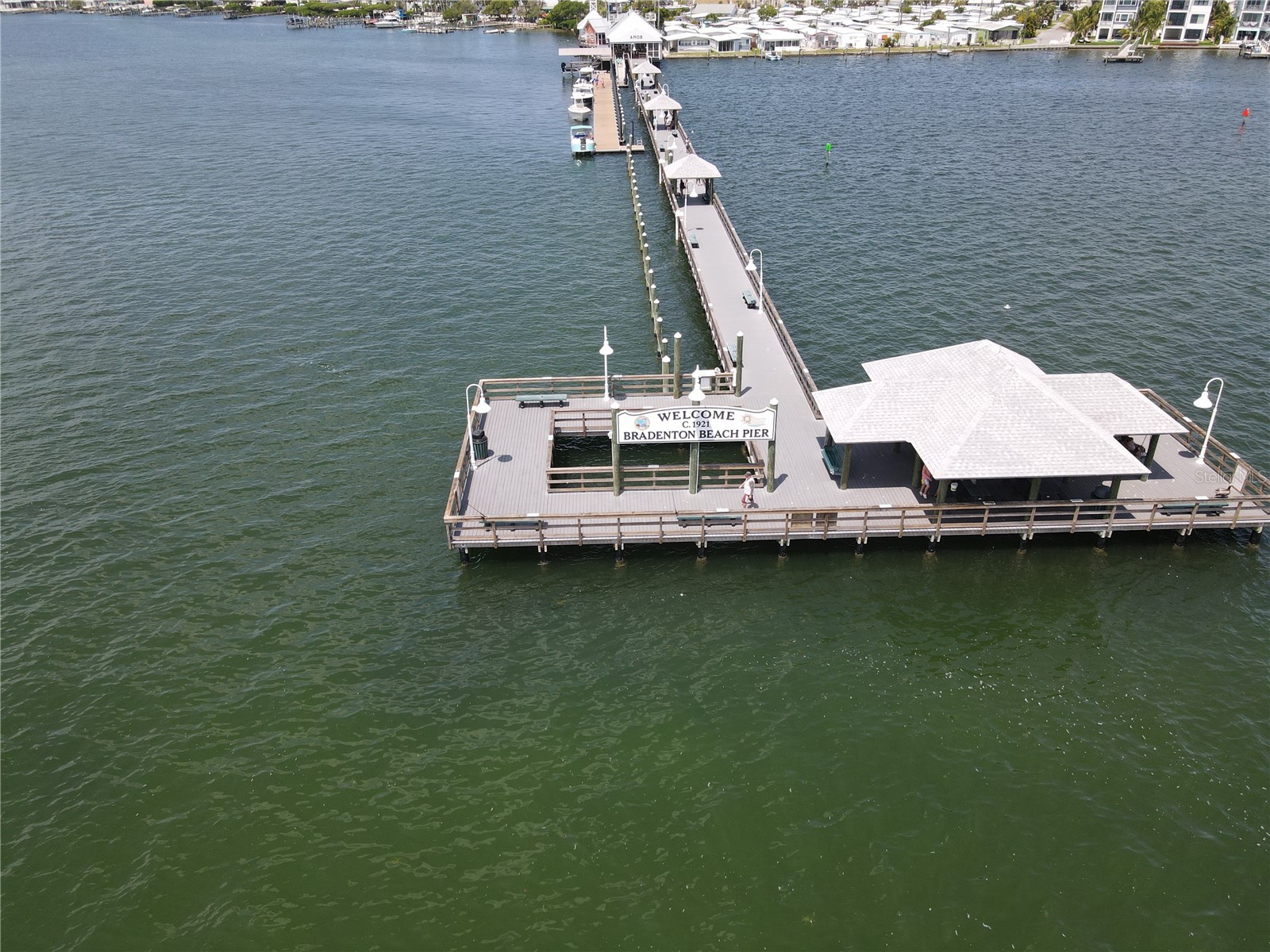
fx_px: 881
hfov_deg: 71.6
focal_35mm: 24
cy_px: 476
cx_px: 635
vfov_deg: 56.8
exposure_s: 1/500
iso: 100
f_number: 2.8
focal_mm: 4.5
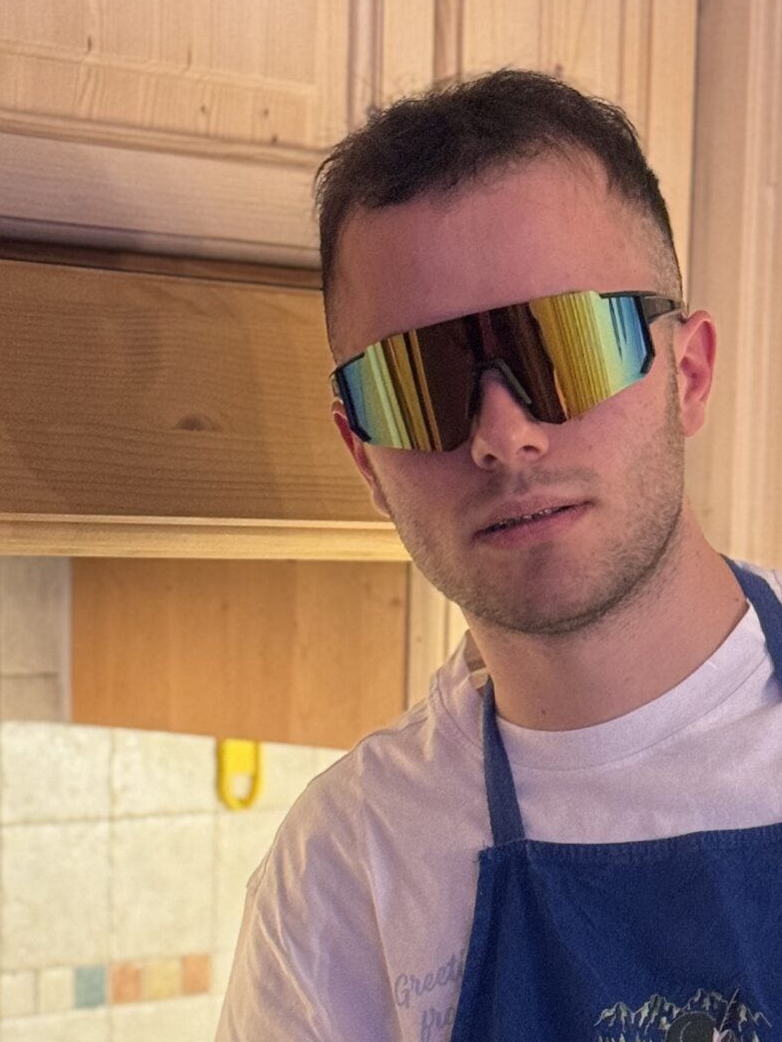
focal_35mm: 118
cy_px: 1066
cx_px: 559
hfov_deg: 12.5
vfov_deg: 16.3
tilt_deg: -9.7
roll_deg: -1.8
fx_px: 3554
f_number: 1.78
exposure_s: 1/33
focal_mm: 6.86
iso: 400
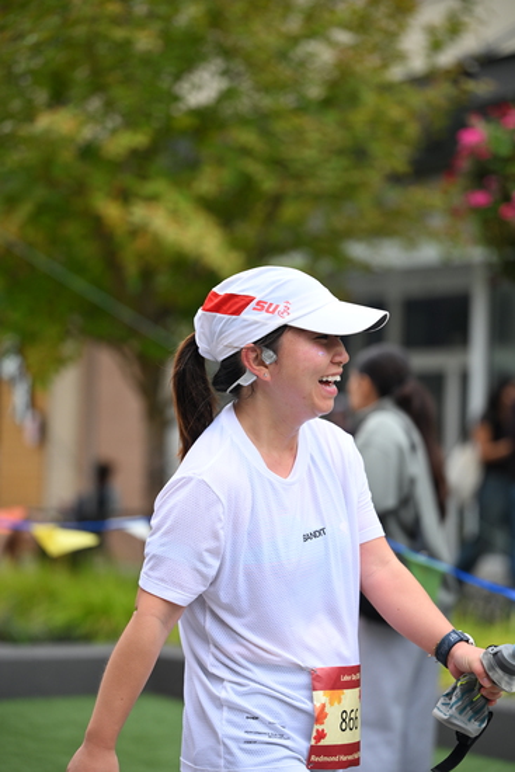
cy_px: 386
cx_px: 258
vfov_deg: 20.6
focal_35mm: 99
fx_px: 2123
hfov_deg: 13.8
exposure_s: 1/2000
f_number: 2.8
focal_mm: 99
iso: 640
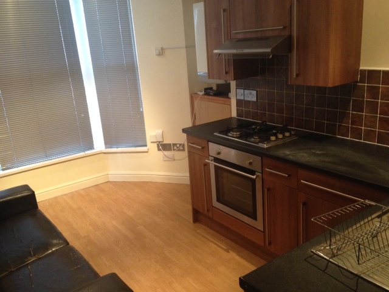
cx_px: 194
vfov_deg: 40.7
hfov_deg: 52.6
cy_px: 146
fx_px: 393
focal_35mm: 35
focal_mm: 4.28
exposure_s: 1/20
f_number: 2.4
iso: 320
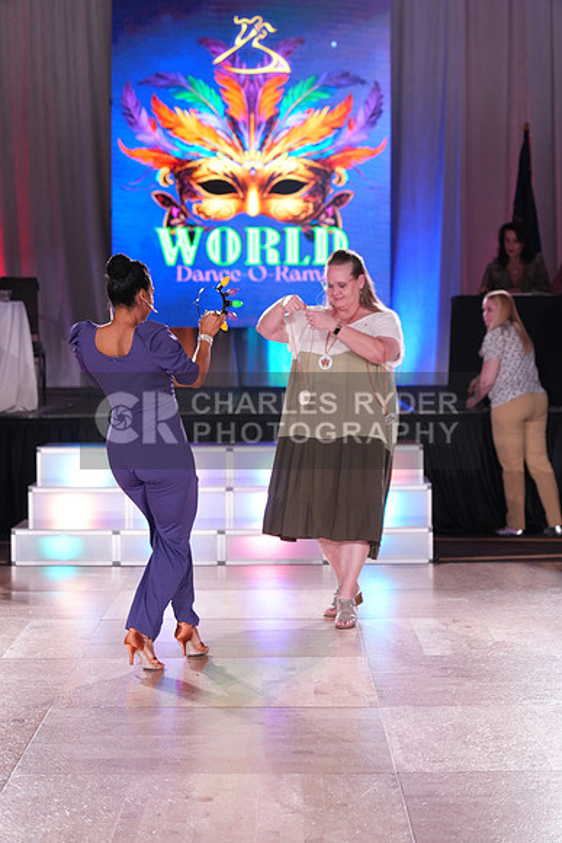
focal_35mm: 93
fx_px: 2176
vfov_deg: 21.9
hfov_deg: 14.7
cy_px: 422
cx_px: 281
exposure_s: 1/400
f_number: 4
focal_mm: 93
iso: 2000
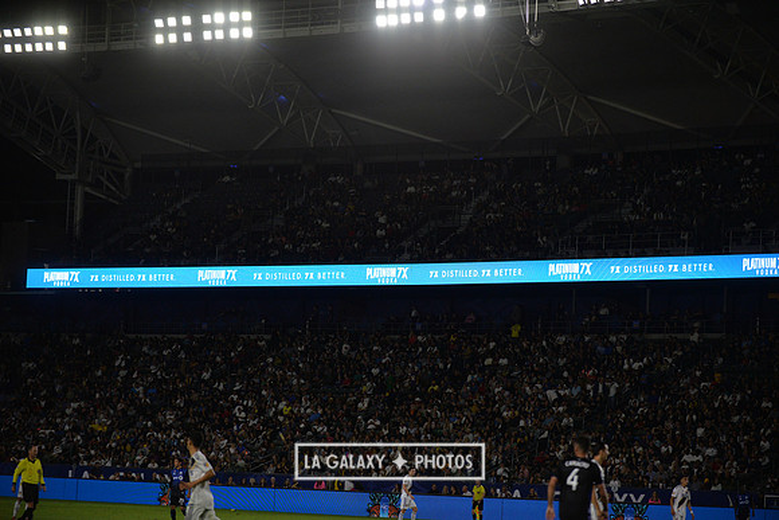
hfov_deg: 17.1
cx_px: 390
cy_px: 260
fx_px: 2597
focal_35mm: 120
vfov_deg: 11.4
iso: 1600
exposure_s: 1/3200
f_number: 2.8
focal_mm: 120
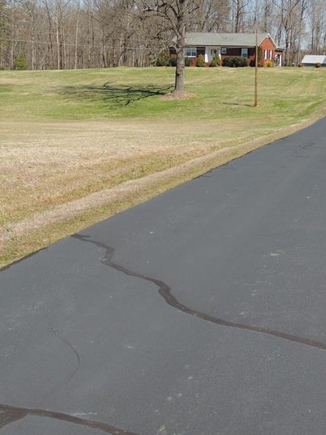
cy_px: 171
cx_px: 169
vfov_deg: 30.6
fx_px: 792
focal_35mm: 63
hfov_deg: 23.3
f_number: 3.6
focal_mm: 8.9
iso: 100
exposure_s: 1/800
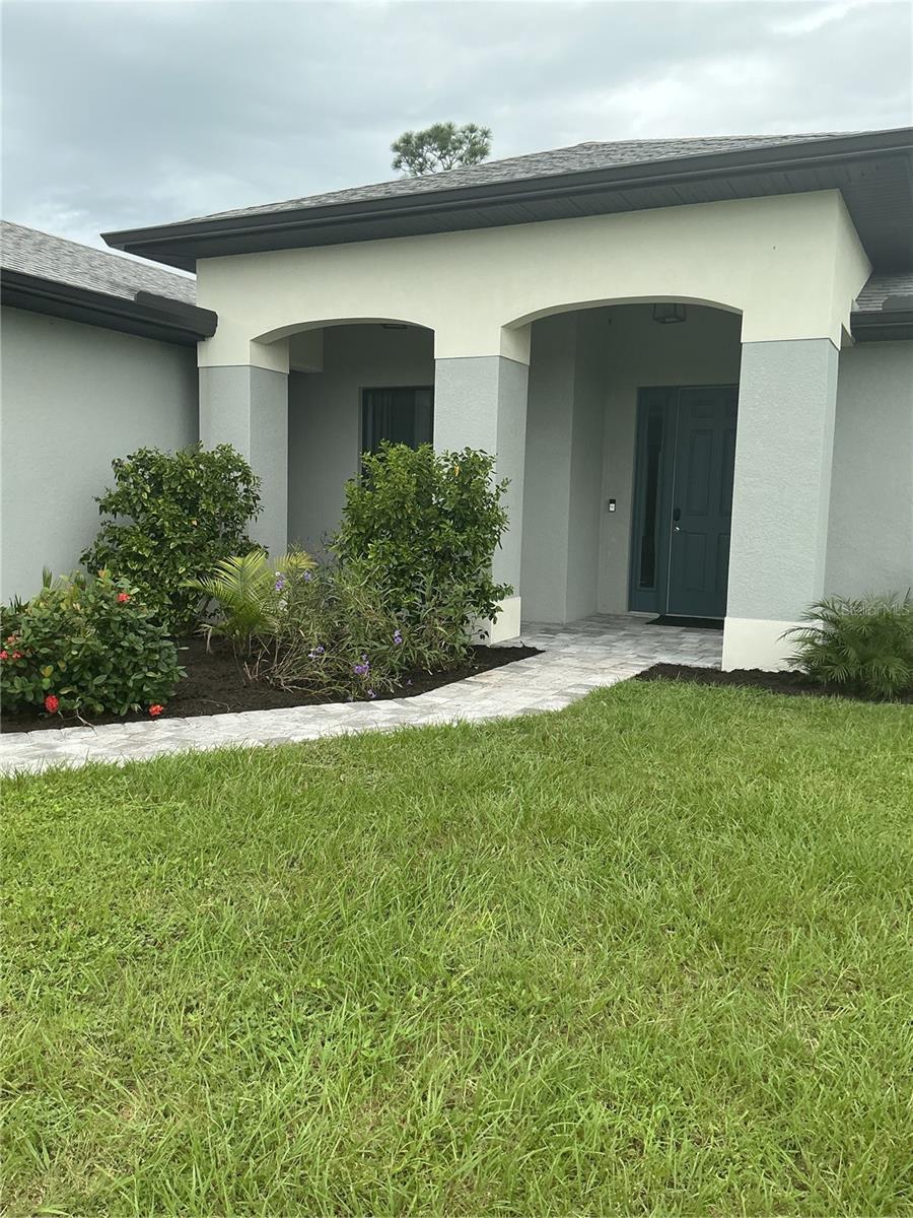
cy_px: 609
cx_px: 456
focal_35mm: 29
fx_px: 1020
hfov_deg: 48.2
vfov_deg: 61.7
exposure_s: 1/620
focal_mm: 3
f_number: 1.8
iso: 25
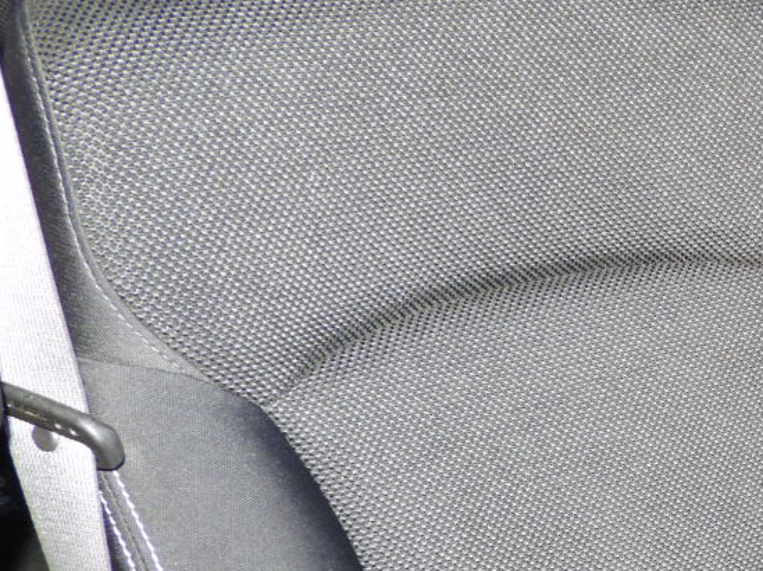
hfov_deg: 23.7
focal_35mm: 70
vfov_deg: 20.4
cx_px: 1047
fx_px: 1542
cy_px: 560
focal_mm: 4.3
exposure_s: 1/100
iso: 280
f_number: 3.3
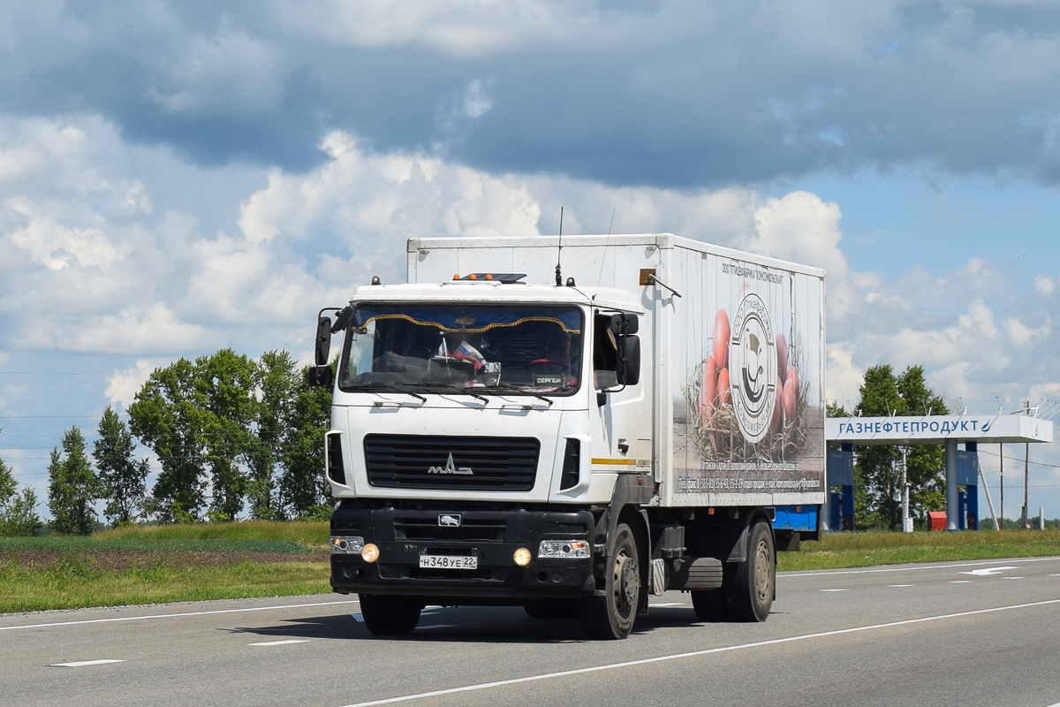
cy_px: 354
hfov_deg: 35.1
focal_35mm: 57
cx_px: 530
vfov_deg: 23.8
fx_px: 1678
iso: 200
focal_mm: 38
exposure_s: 1/500
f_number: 11
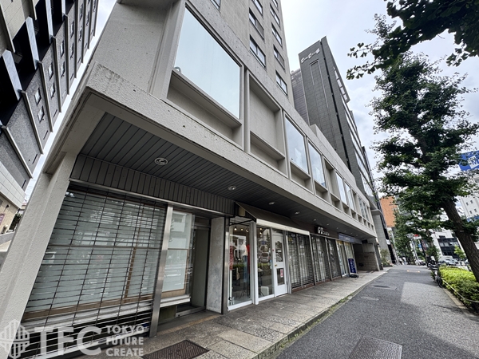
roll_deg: -1.3
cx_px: 240
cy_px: 180
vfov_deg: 85.7
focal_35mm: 14
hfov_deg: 102.1
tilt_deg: +22.5
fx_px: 194
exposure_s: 1/467
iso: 40
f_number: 2.2
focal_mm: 2.22
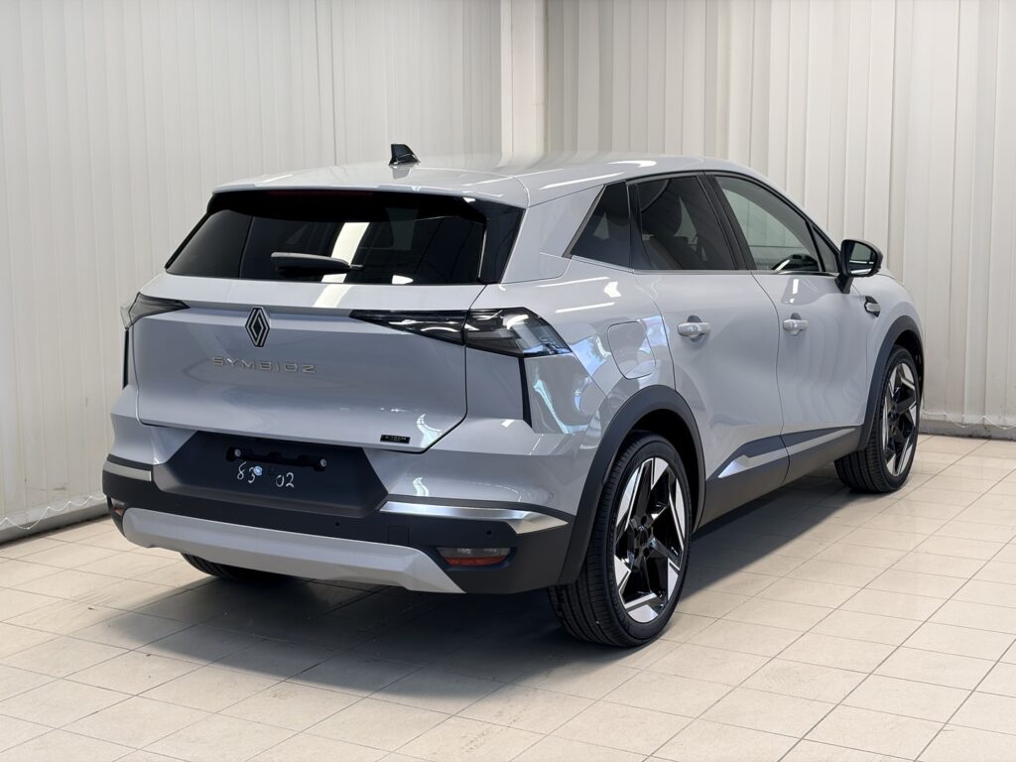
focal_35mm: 52
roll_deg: +0.4
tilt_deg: -9.3
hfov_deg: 36.8
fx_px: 1526
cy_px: 381
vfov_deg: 28.0
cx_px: 508
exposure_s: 1/50
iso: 50
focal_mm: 5.96
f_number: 1.6
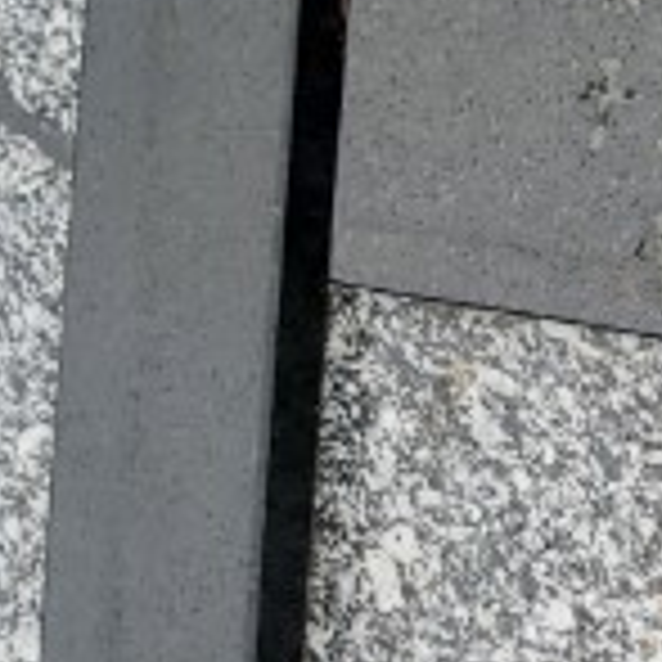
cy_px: -288
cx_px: 1000
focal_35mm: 100
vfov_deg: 16.1
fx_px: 2164
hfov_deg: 15.9
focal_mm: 3.92
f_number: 1.7
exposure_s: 1/244
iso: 64
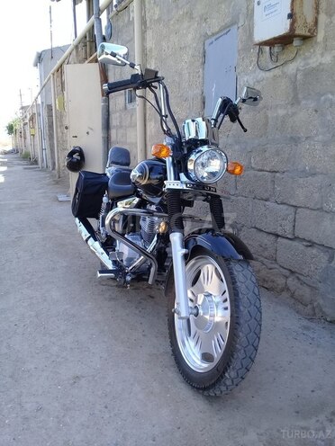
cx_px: 168
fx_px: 400
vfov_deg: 58.4
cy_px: 223
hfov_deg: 45.4
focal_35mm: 31
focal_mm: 3.3
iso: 50
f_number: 2.2
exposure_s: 1/323
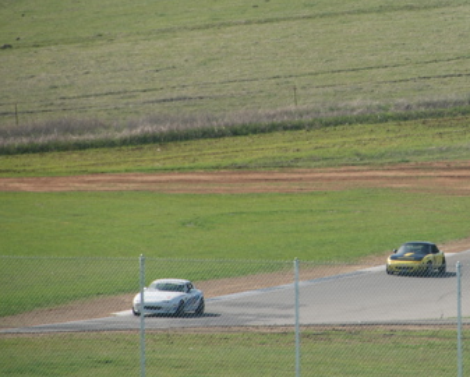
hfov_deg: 3.6
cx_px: 412
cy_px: 175
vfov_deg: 2.9
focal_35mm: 534
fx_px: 7432
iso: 200
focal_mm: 200
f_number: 5.6
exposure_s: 1/500
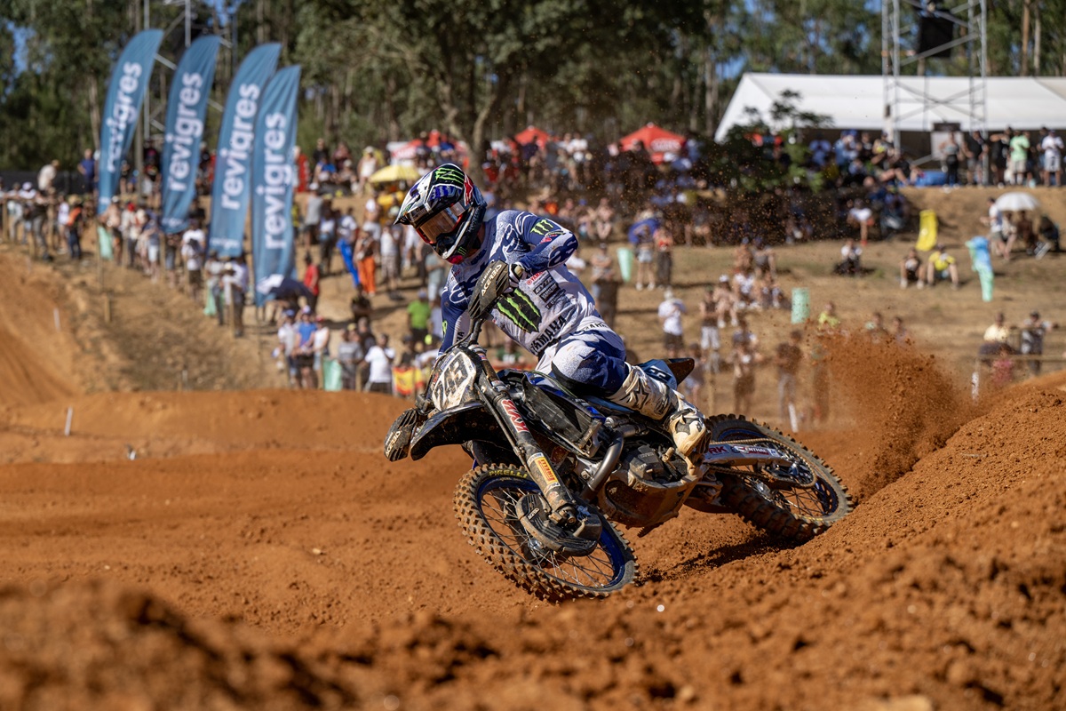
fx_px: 2990
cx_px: 533
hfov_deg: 20.2
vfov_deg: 13.6
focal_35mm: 101
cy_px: 356
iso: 200
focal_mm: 101
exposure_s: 1/3200
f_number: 4.5
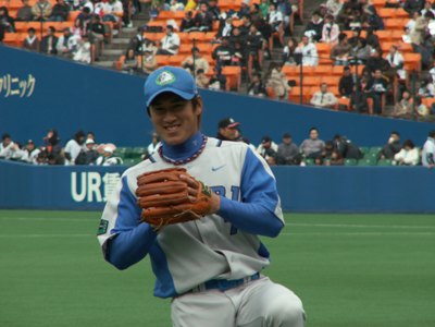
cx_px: 218
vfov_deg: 3.8
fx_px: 4876
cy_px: 164
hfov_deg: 5.1
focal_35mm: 388
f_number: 4.5
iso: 50
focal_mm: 64.31
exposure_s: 1/100
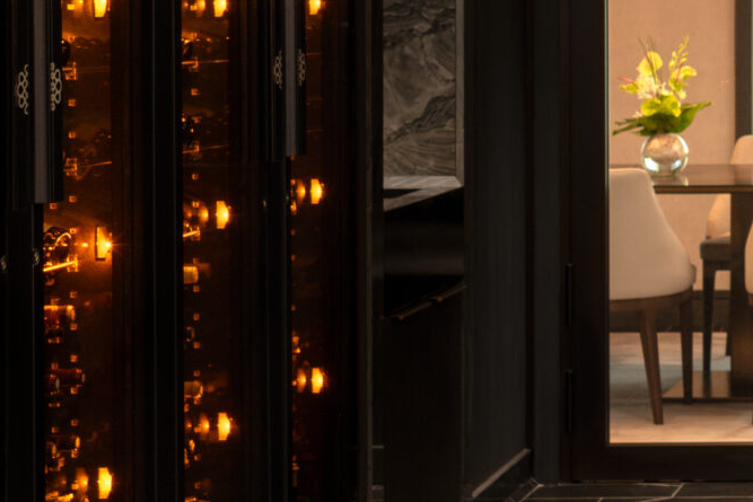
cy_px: 116
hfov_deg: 13.6
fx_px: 2971
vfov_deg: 9.6
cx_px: 1132
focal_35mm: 142
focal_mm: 37
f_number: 6.3
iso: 1600
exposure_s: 1/40
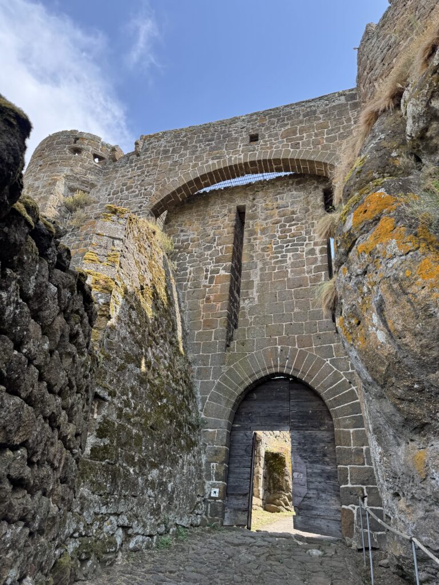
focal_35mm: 24
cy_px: 292
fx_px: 406
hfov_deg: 56.8
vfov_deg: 71.6
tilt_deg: +32.8
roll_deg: -5.5
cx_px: 220
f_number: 1.78
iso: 80
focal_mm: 6.76
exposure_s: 1/812
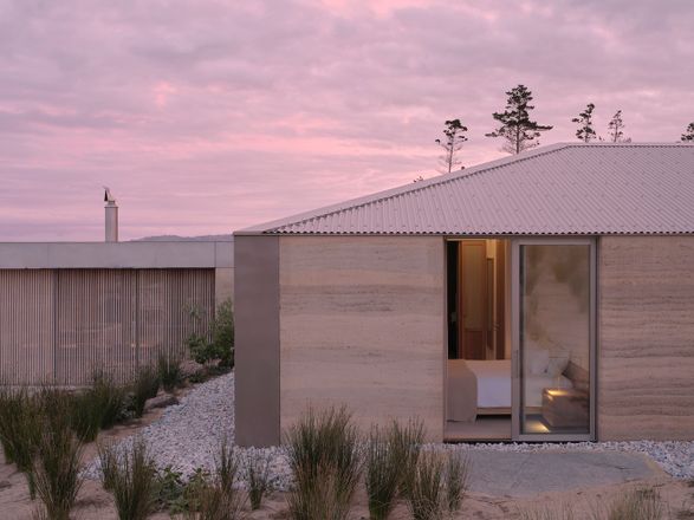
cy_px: 260
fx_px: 762
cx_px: 347
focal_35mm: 38
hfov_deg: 49.0
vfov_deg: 37.7
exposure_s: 1.5
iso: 160
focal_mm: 47.9
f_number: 16
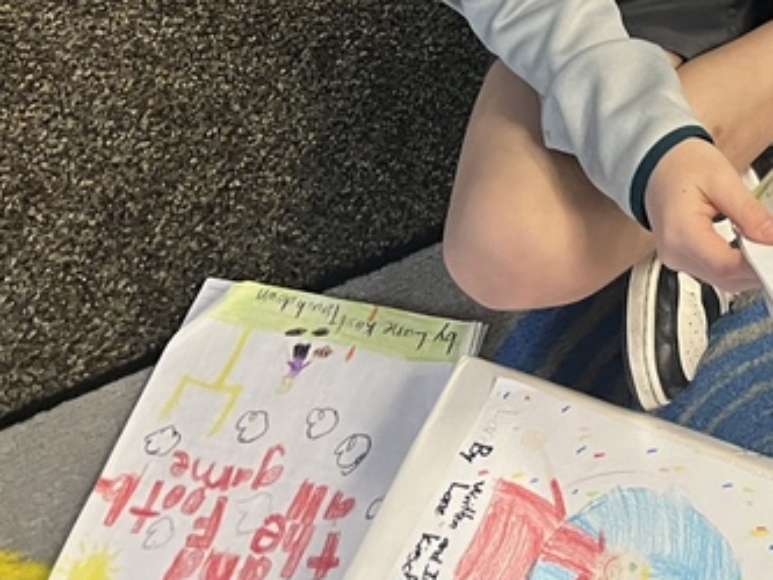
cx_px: 1182
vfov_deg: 16.6
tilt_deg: -53.1
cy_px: -309
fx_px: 1787
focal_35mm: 80
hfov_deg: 20.6
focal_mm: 5.1
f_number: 1.6
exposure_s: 1/41
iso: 250
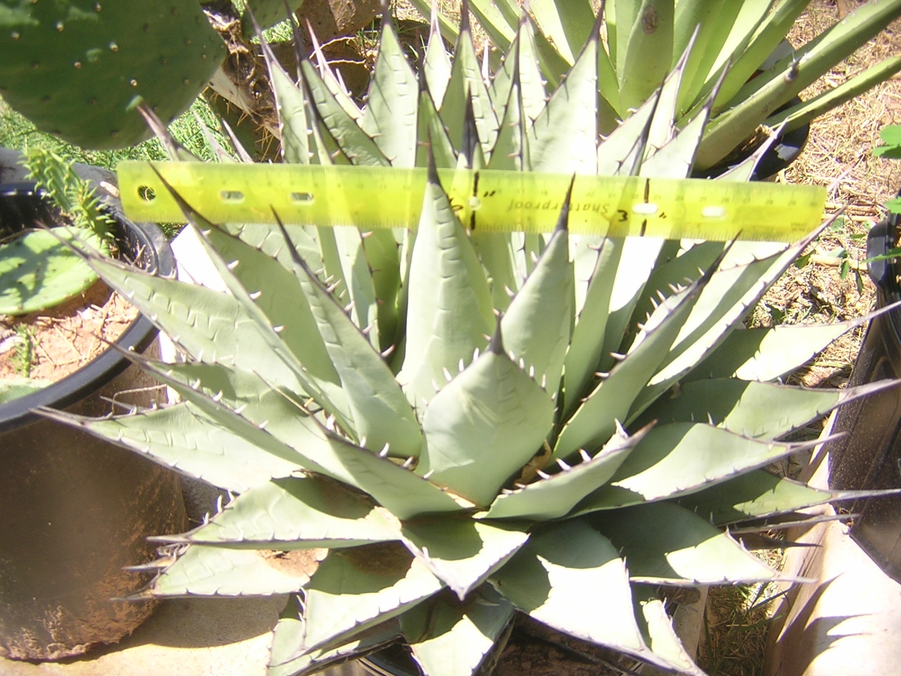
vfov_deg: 39.7
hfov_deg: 51.4
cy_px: 338
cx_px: 450
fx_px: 937
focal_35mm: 36
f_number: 2.6
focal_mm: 4.7
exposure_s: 1/387
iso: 100
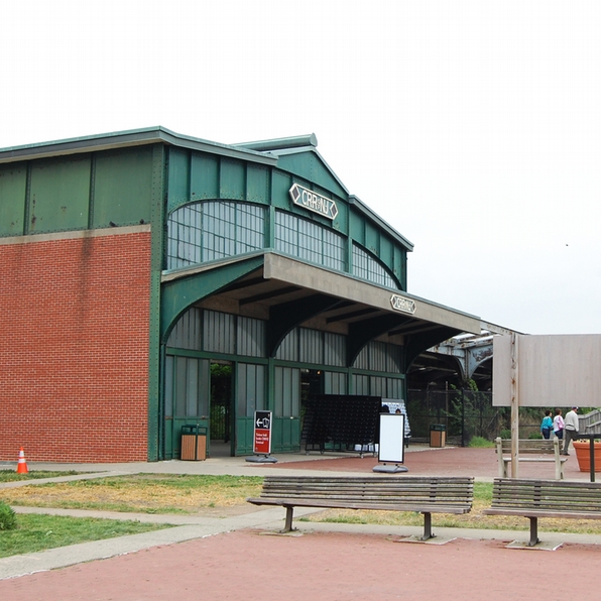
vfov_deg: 34.0
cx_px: 393
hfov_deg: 33.8
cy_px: 300
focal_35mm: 50
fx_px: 982
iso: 400
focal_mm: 26
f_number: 9
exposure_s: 1/160
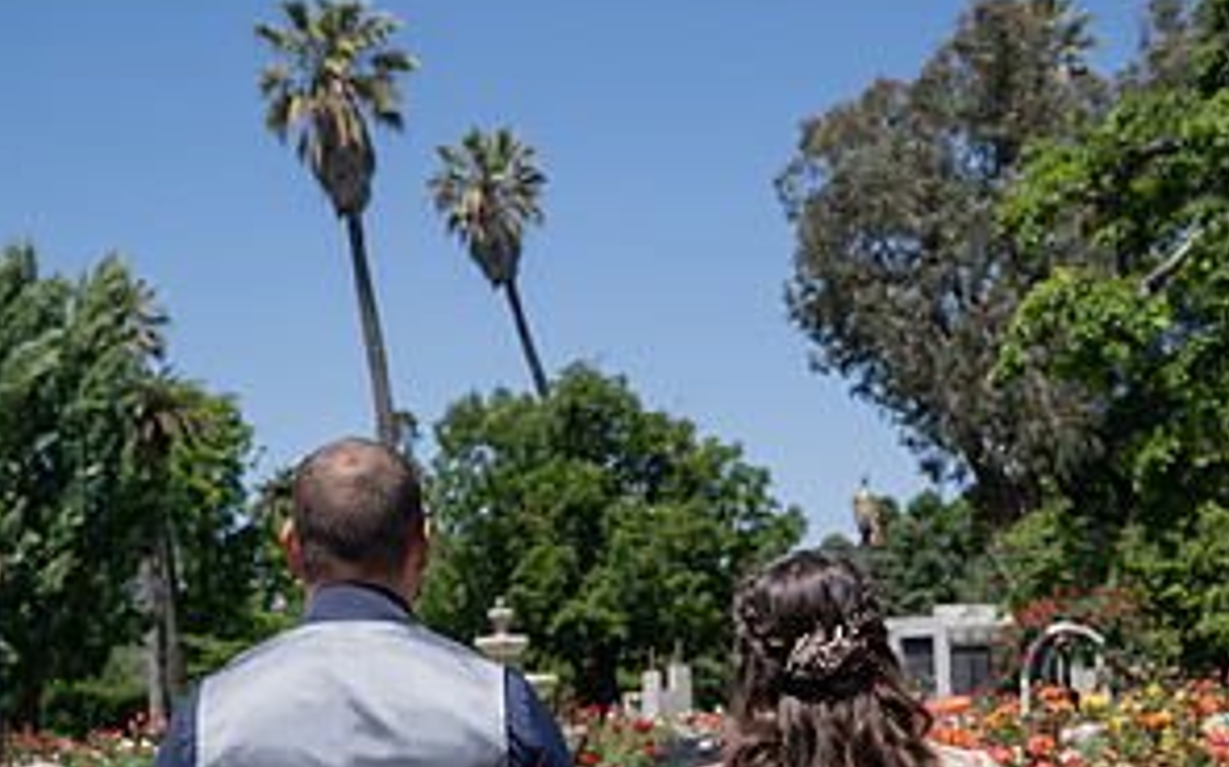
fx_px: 1875
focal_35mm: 56
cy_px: 817
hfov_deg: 36.3
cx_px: 612
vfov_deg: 22.0
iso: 100
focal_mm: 36
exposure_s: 1/320
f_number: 5.6
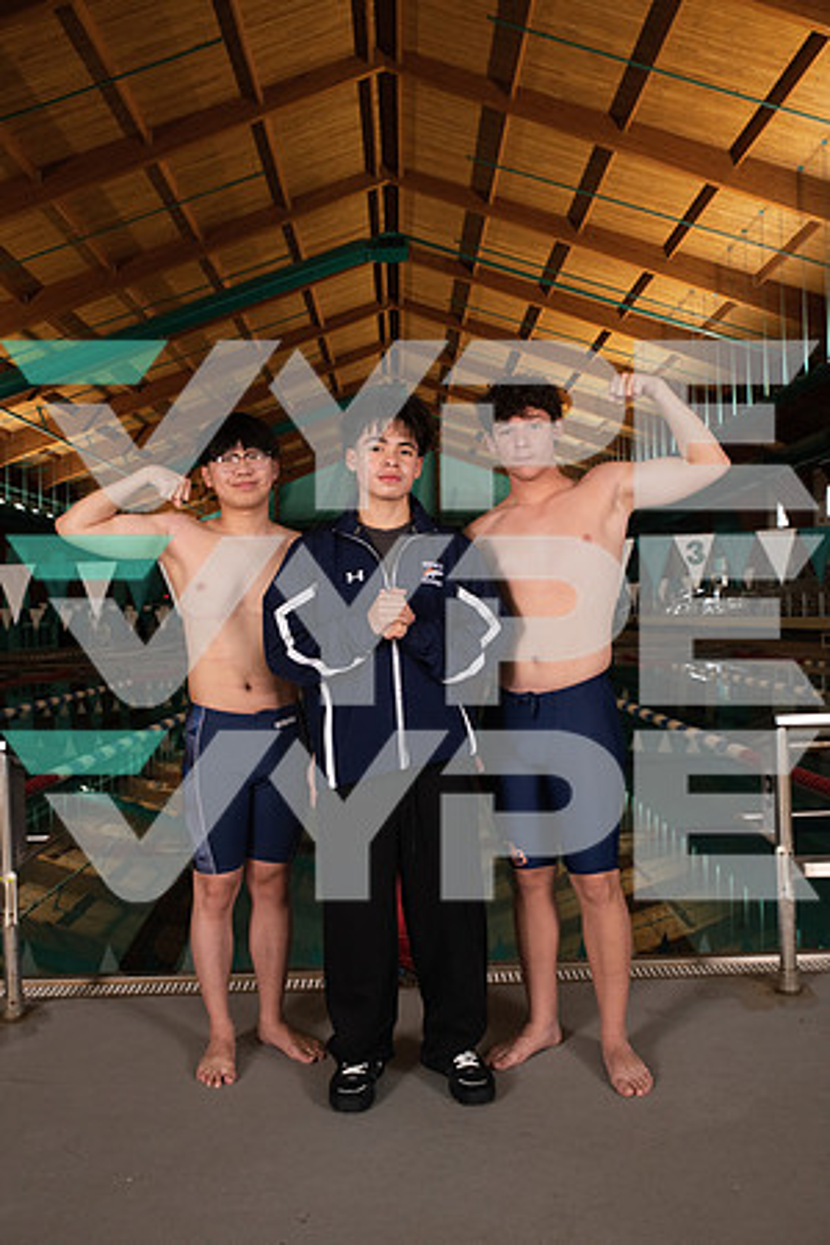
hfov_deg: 41.1
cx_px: 415
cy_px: 622
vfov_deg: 58.7
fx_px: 1107
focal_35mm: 32
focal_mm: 32
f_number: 7.1
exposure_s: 1/320
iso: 800
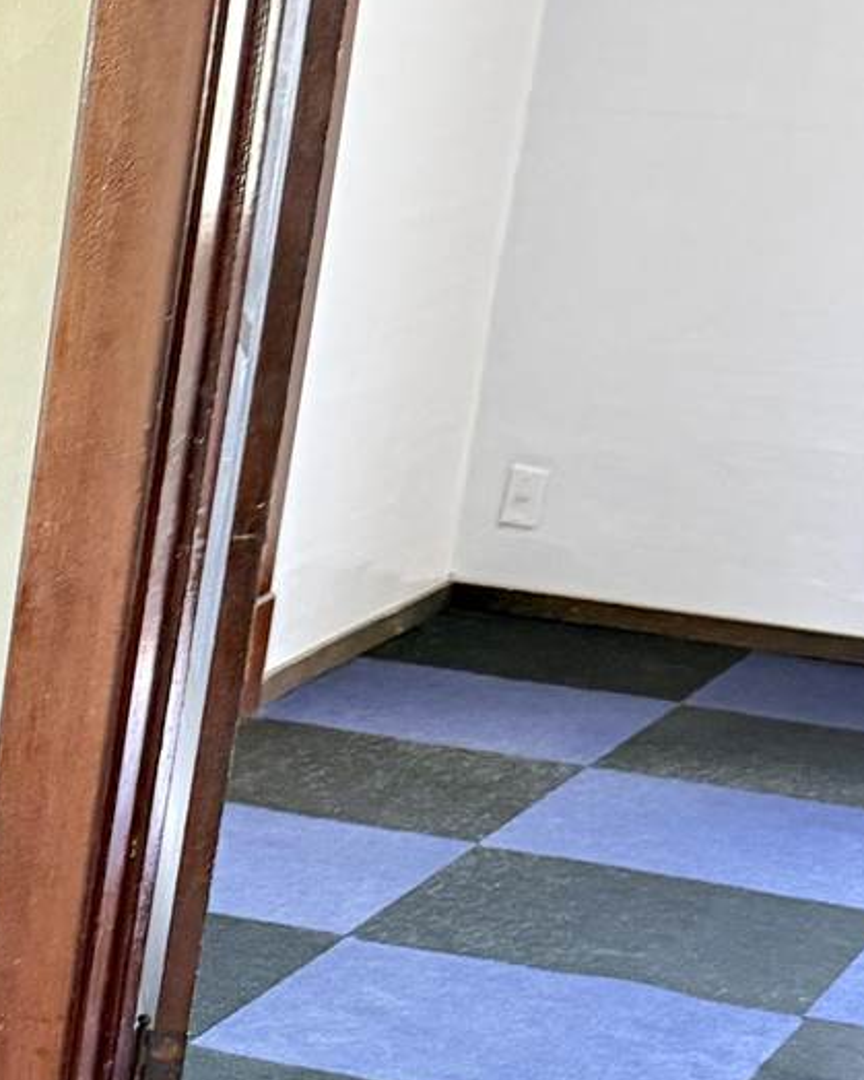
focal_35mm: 103
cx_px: -656
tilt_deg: -22.4
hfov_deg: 13.5
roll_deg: -2.7
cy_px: 1228
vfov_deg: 17.9
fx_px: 3293
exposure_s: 1/60
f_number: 1.78
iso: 400
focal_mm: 6.76
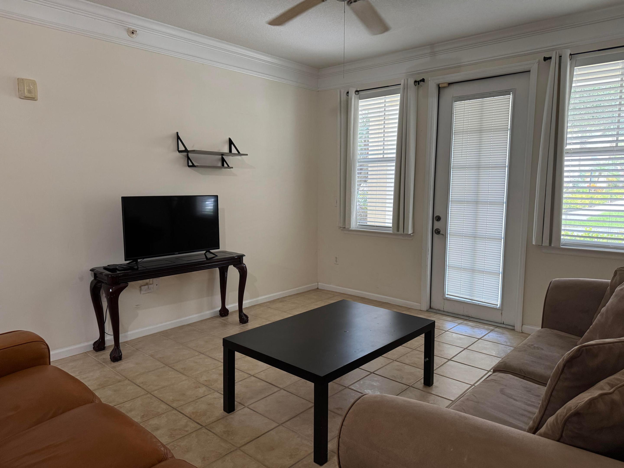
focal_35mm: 24
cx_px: 312
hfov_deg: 71.6
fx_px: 433
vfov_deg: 56.8
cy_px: 234
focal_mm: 6.8
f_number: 1.8
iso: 250
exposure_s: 1/60
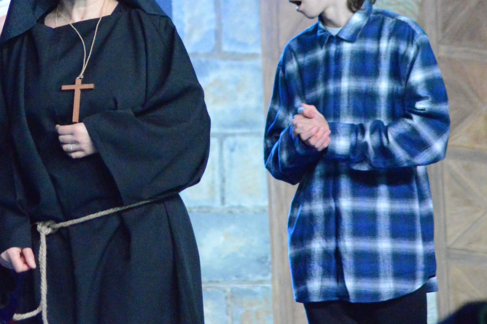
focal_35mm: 391
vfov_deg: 3.5
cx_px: 43
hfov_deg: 5.3
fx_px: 5283
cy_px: 33
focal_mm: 140
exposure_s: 1/200
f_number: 5.6
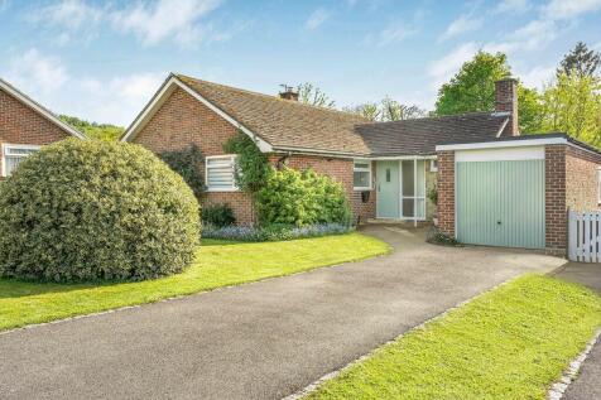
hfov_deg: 67.4
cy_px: 200
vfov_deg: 47.9
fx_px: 451
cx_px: 300
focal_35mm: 27
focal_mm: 27
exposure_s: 1/400
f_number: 8
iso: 640
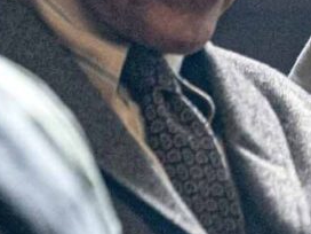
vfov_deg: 1.1
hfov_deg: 1.4
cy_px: -132
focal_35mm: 1410
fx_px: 12668
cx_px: 537
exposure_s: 1/320
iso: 1600
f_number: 4.5
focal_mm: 195
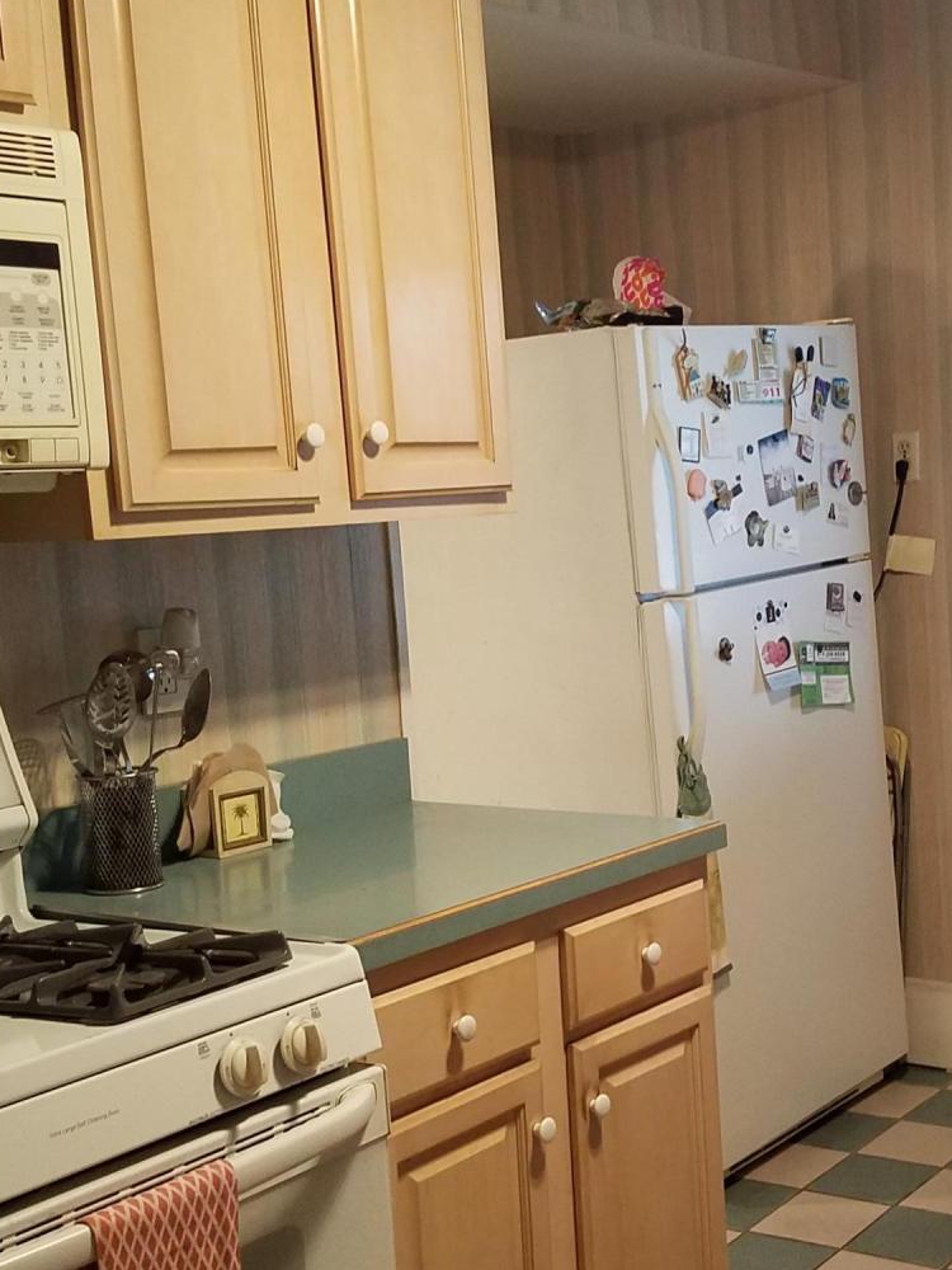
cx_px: 718
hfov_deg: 27.6
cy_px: 693
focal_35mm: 52
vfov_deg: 36.8
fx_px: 1907
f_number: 1.7
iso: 160
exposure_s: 1/24
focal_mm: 4.2
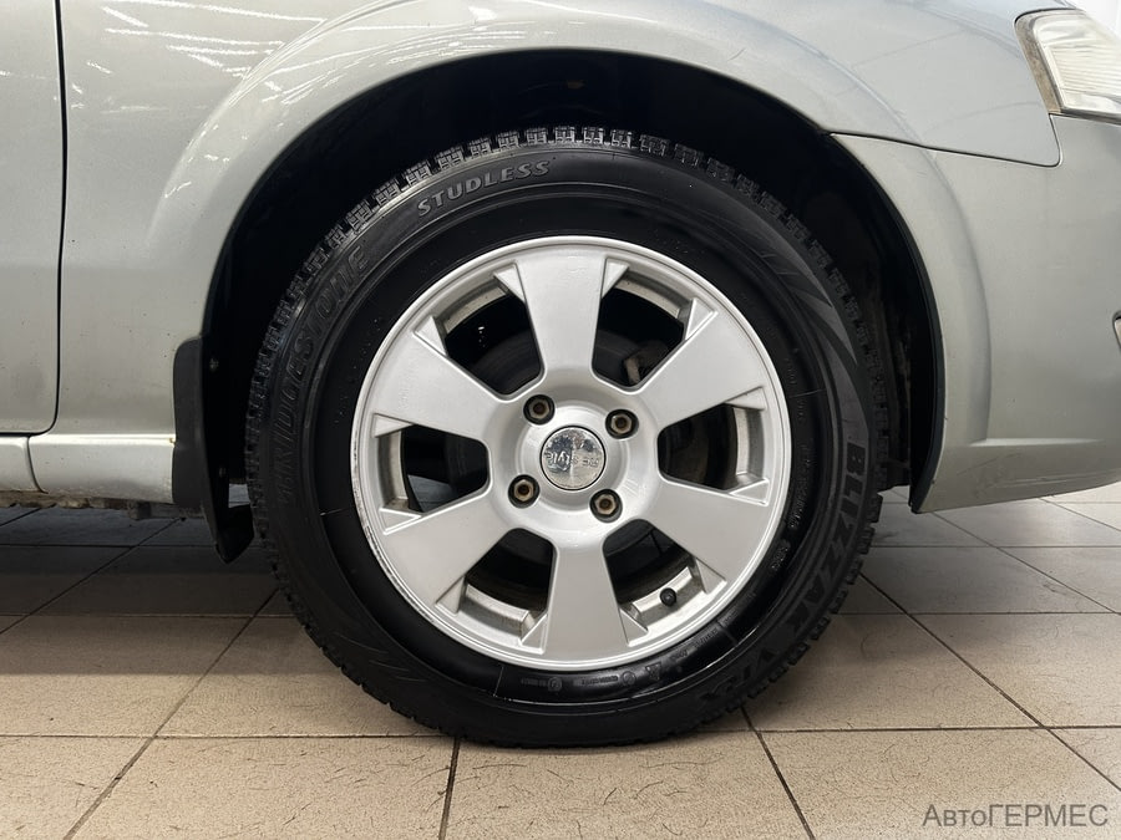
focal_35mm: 24
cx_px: 560
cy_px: 420
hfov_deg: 71.6
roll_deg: -1.0
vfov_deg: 56.8
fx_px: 777
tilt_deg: -8.5
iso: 200
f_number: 1.78
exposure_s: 1/50
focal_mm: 6.86
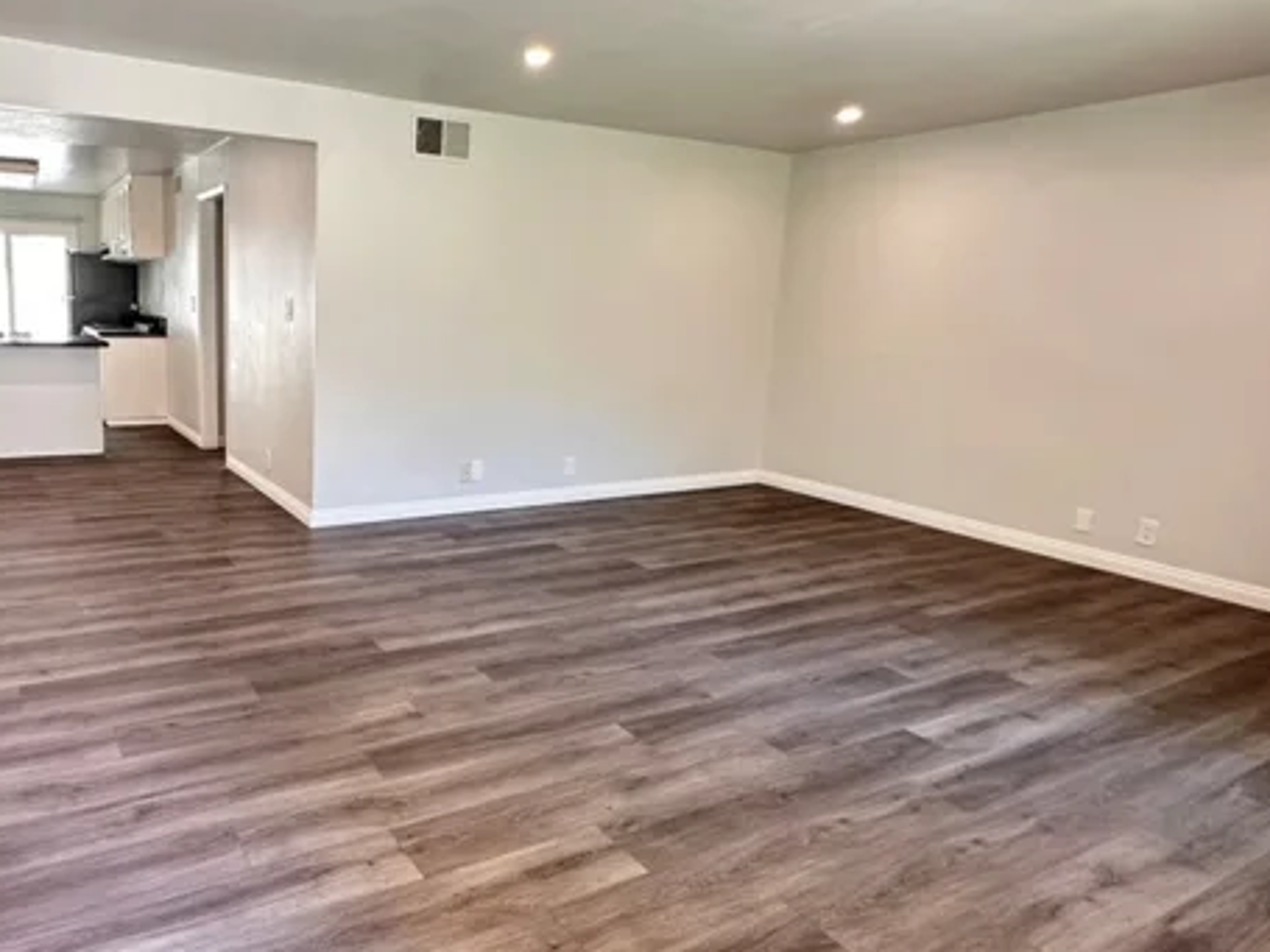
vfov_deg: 58.8
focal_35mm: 23
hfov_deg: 71.0
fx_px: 844
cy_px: 447
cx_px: 389
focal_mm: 2.22
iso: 250
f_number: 2.2
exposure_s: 1/60
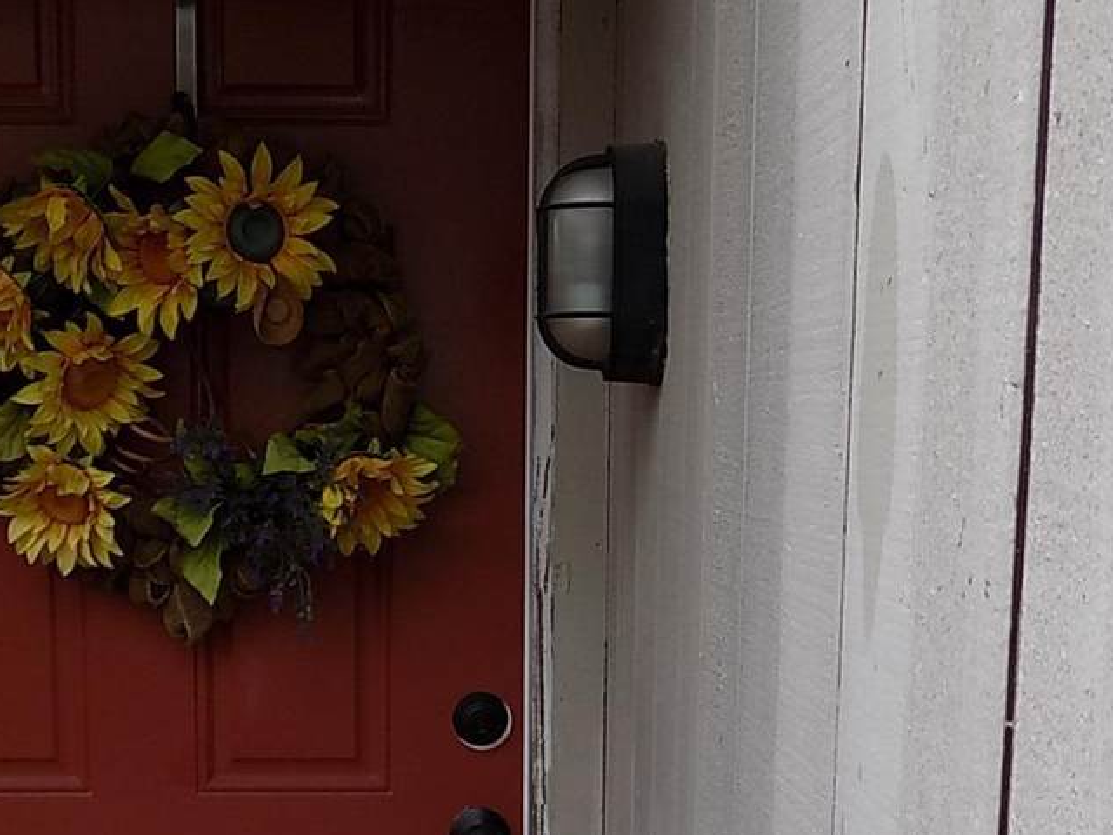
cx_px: 407
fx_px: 1736
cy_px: 692
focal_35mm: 54
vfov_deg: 26.4
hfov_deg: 35.3
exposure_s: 1/30
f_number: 3.2
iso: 100
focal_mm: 4.8
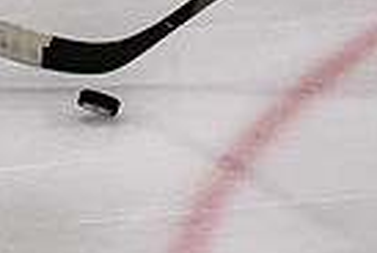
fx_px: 5405
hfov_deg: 4.0
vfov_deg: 2.7
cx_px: 553
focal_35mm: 515
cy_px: -311
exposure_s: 1/800
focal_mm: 70
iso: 2000
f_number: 3.2
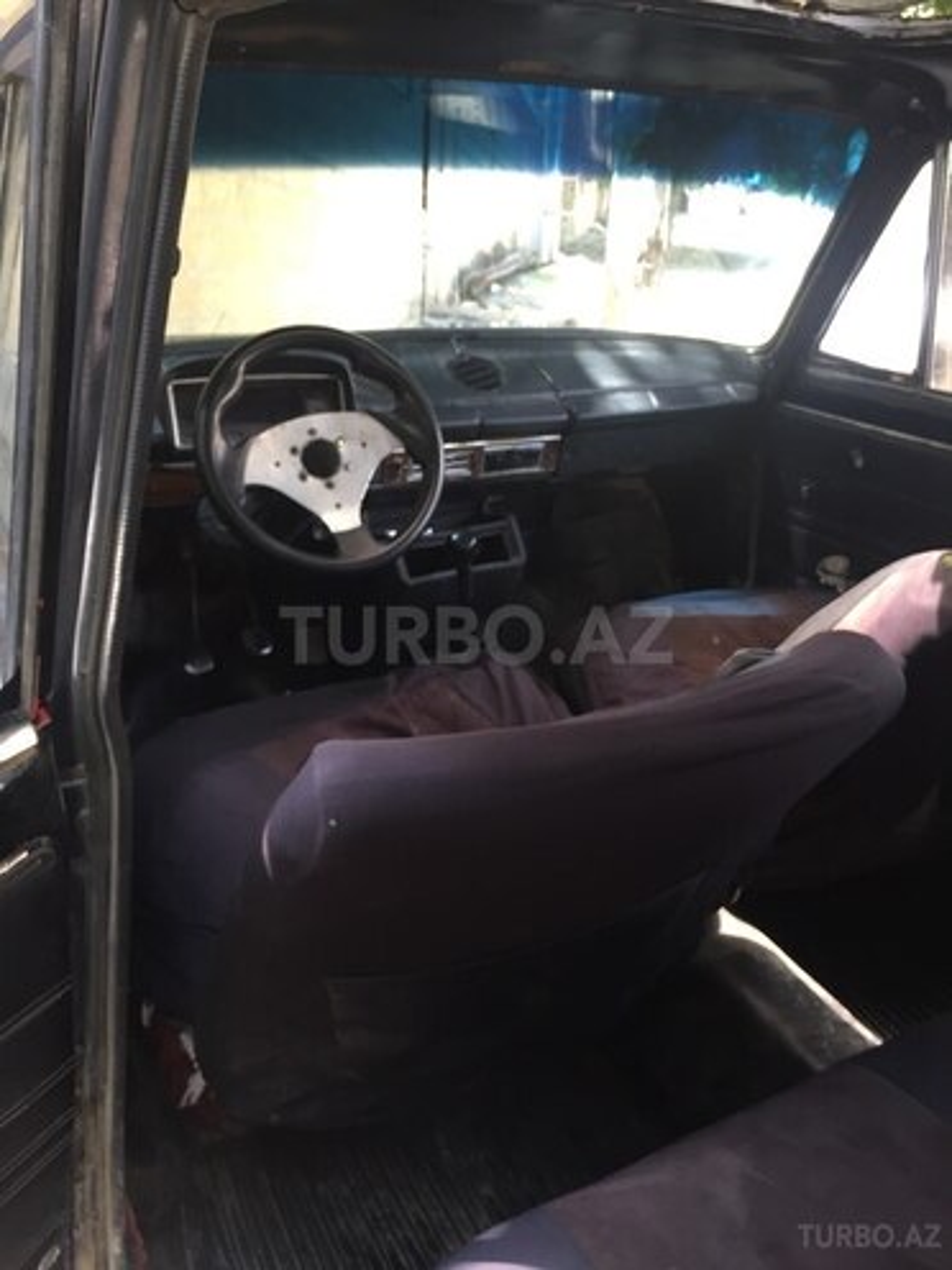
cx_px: 476
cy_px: 635
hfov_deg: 48.2
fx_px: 1063
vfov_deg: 61.7
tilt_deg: -18.6
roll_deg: -3.0
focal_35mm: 29
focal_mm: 4.15
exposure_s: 1/33
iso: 32
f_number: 2.2
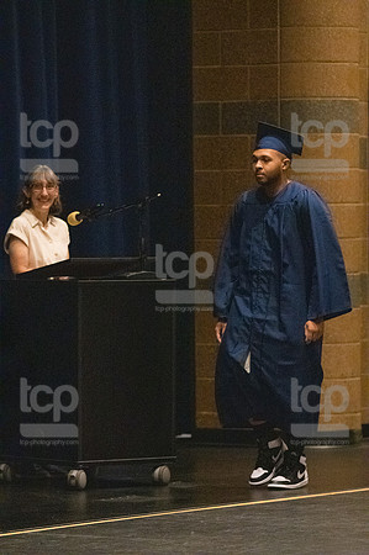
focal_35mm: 247
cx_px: 184
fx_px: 3806
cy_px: 278
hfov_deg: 5.6
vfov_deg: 8.3
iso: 10000
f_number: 3.2
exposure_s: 1/400
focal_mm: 165
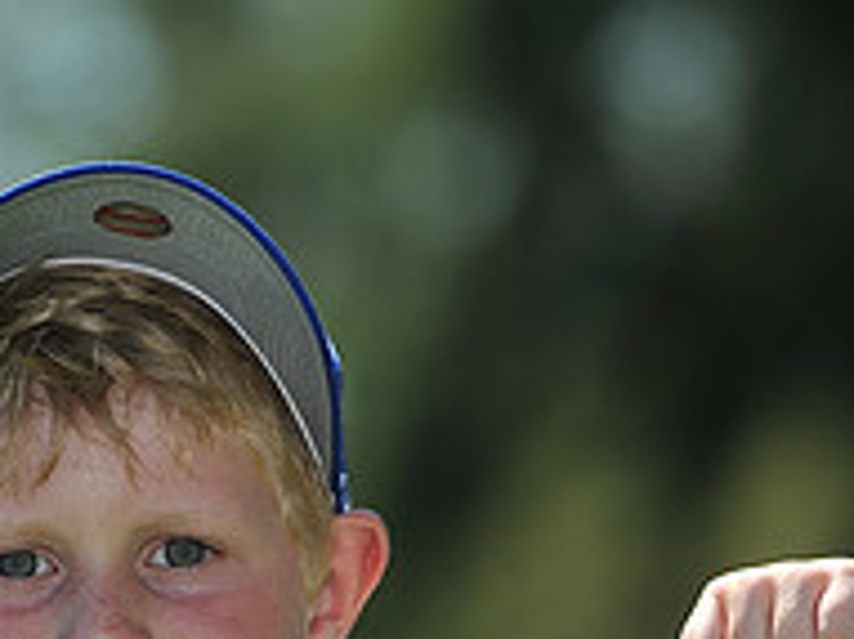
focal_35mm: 584
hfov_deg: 3.4
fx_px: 14399
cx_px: 103
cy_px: 818
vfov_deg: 2.5
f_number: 4.5
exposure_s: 1/1600
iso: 200
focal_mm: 200
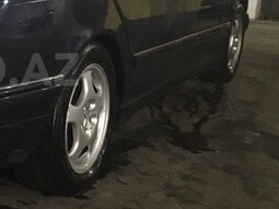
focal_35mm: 75
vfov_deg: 19.6
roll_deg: -3.4
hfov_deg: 24.2
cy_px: 69
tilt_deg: -9.3
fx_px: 604
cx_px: -33
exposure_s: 1/17
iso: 640
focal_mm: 4.15
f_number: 2.2
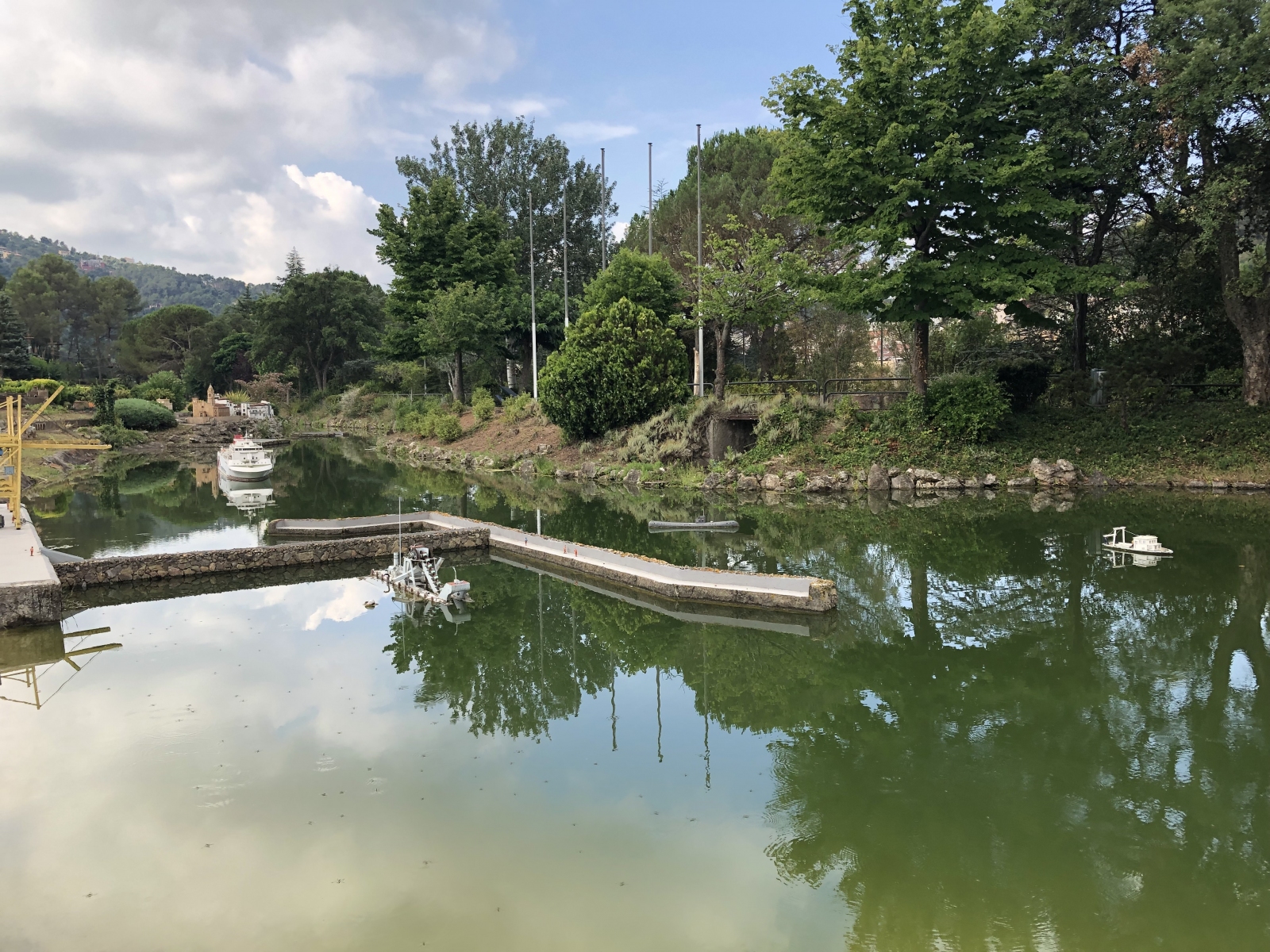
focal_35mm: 28
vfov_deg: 49.7
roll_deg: -0.1
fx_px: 1027
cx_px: 635
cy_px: 476
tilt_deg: -4.1
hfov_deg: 63.4
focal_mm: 3.99
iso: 20
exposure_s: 1/649
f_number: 1.8
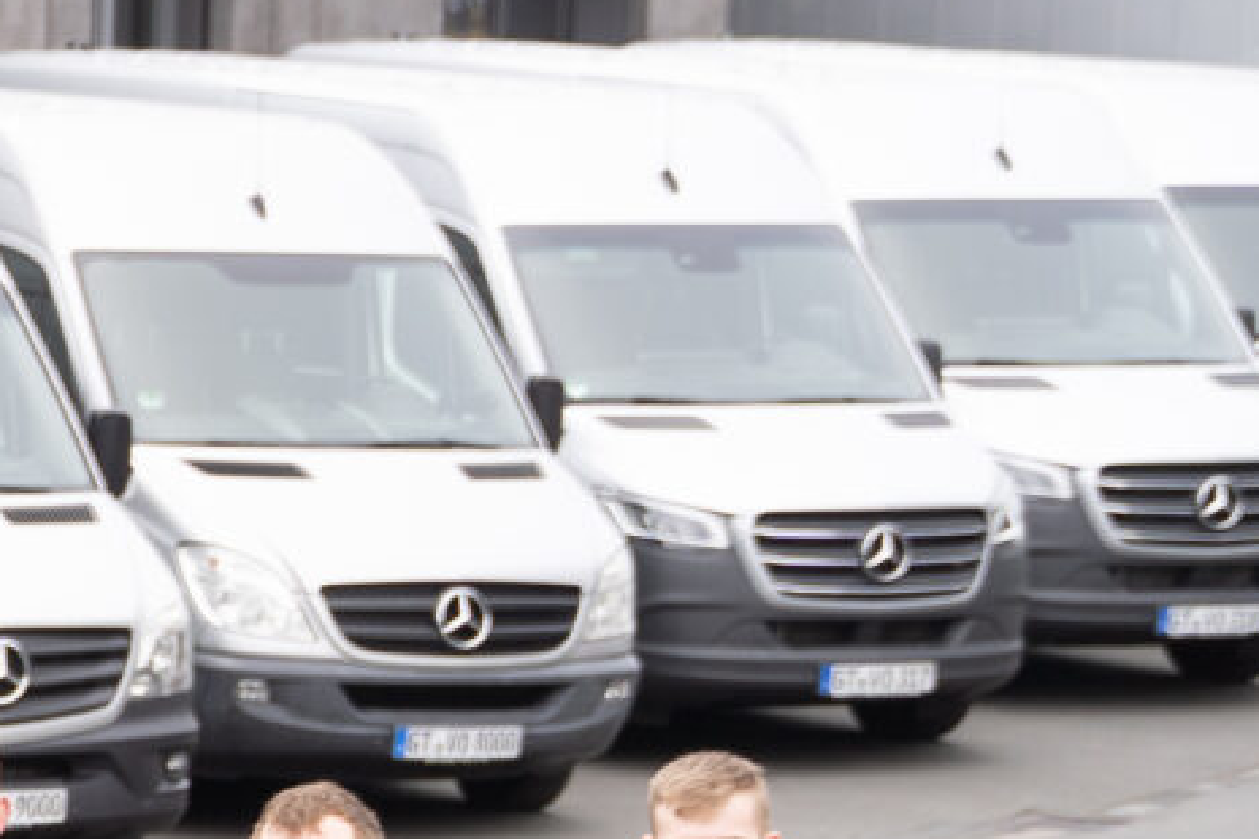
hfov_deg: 10.1
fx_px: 6674
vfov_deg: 7.0
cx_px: -1172
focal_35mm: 191
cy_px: 1387
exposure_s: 1/250
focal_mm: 34.7
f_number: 2.8
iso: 125
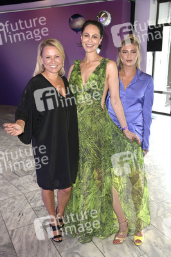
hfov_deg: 41.0
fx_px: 228
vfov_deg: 58.8
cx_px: 86
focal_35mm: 32
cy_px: 128
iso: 1000
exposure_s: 1/100
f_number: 5.6
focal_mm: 32
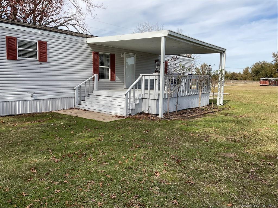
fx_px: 233
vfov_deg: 48.2
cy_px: 104
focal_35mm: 29
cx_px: 139
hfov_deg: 61.7
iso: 16
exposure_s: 1/1451
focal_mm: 3
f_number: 1.8
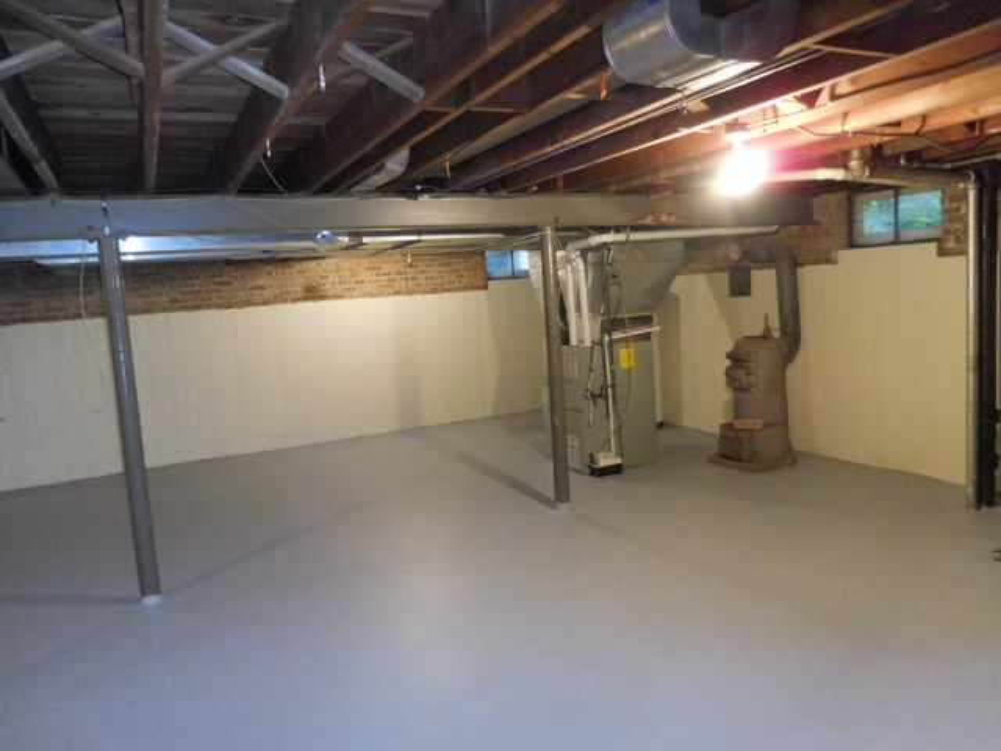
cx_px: 500
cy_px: 376
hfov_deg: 69.4
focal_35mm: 25
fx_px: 723
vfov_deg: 54.9
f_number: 3.3
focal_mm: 4.5
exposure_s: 1/25
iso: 800
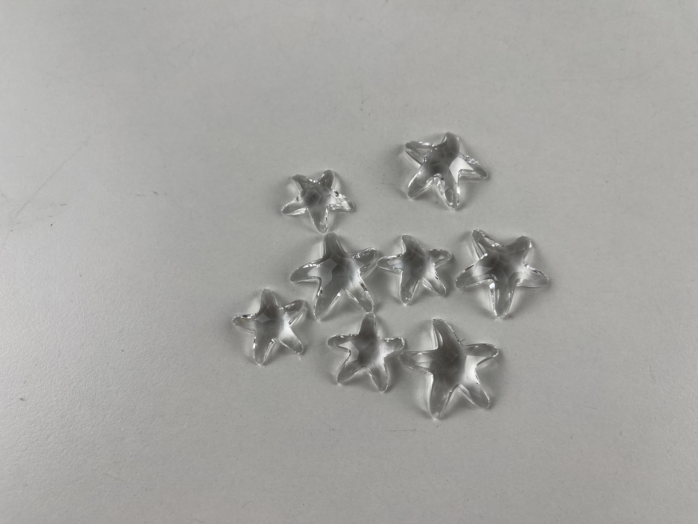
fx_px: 504
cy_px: 262
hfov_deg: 69.4
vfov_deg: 54.9
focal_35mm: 25
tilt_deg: -70.2
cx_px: 349
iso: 32
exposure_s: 1/396
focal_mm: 5.1
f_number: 1.6
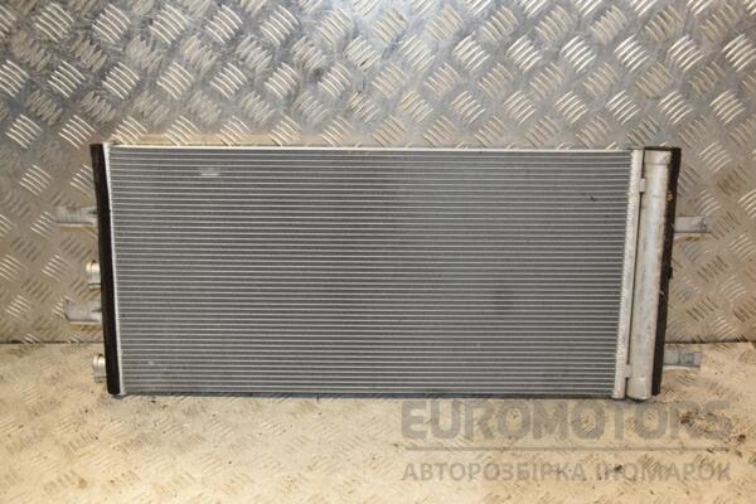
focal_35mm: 39
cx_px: 378
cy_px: 252
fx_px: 819
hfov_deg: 49.6
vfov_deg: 34.2
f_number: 5
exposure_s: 1/200
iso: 800
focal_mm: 26
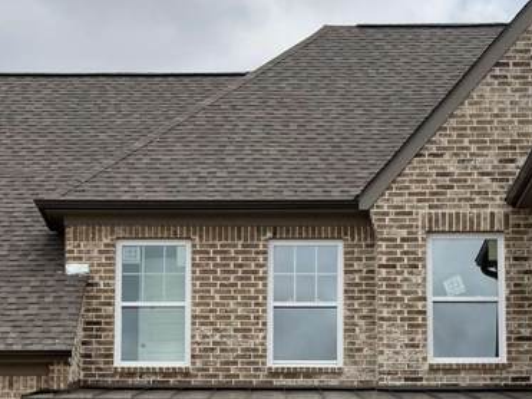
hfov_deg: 18.4
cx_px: 251
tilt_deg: +9.2
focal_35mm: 107
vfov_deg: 13.7
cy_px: 365
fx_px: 1644
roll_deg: -0.6
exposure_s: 1/6173
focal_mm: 6.76
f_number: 1.78
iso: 64
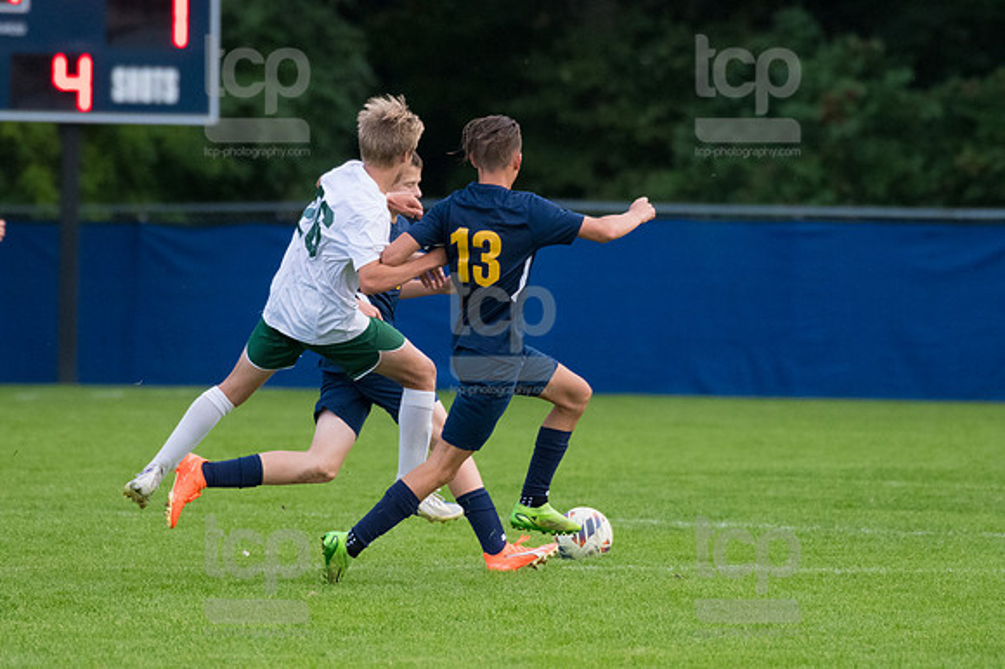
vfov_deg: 2.5
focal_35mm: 540
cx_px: 502
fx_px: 15066
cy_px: 334
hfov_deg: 3.8
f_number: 5.6
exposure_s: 1/2000
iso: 3200
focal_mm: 360
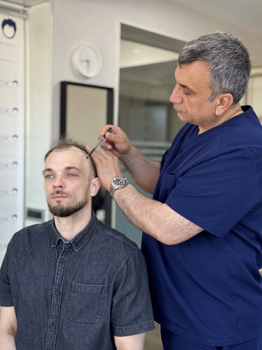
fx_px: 484
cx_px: 131
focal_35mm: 48
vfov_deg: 39.7
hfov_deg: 30.3
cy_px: 175
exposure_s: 1/100
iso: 80
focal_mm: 6.76
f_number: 1.78
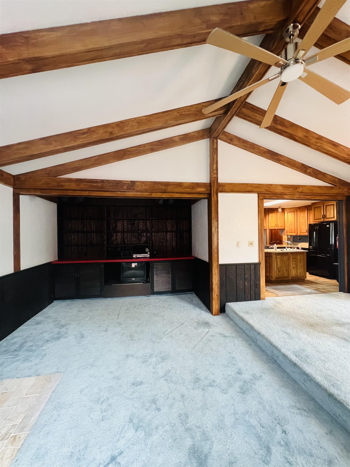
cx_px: 175
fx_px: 175
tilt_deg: +0.7
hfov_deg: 89.9
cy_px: 234
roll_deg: +0.1
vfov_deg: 106.2
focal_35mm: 13
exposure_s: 1/60
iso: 640
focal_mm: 1.57
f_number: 1.8
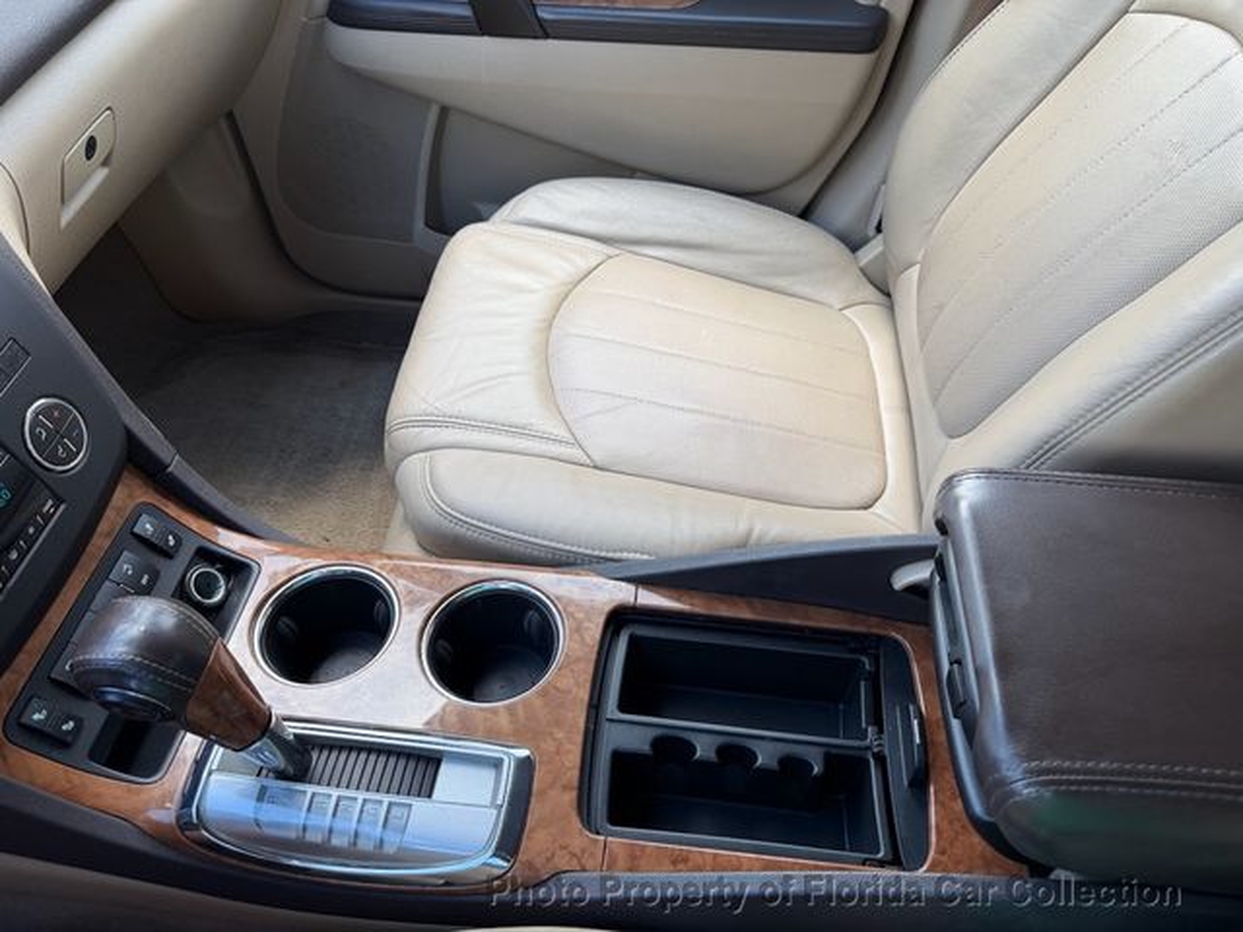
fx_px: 862
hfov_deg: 71.6
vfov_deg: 56.8
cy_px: 466
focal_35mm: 24
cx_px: 622
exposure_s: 1/167
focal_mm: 6.76
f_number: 1.78
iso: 64
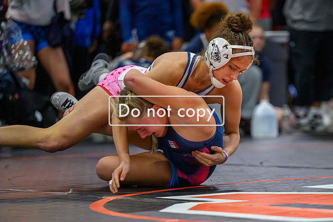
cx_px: 211
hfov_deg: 9.7
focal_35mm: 212
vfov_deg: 6.5
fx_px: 1966
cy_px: 134
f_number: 2.8
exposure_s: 1/800
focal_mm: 165
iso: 12800
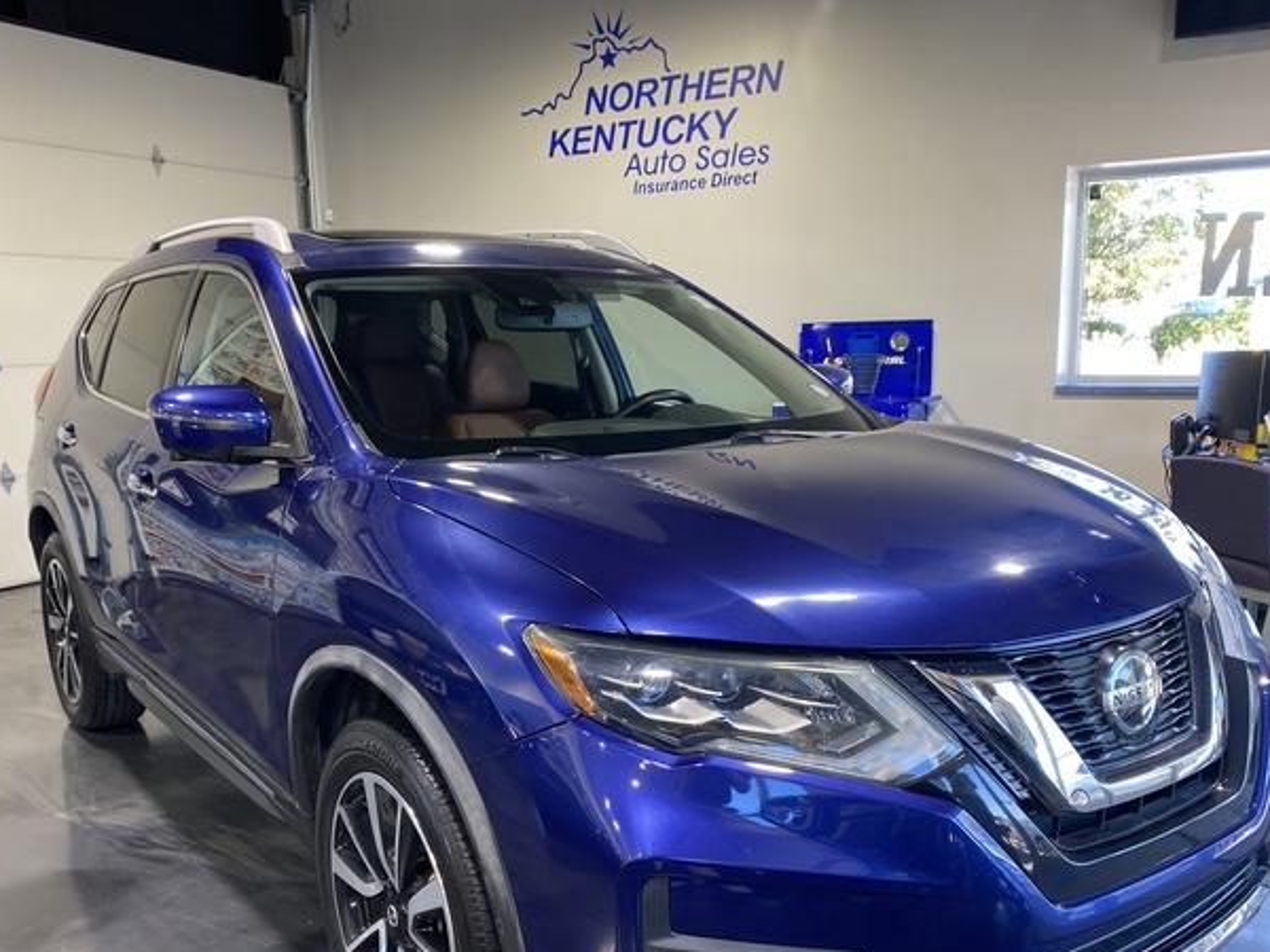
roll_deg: +0.8
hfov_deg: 56.8
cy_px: 582
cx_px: 657
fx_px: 1174
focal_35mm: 32
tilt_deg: -11.0
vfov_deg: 43.9
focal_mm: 4.25
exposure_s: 1/60
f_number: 1.8
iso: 64
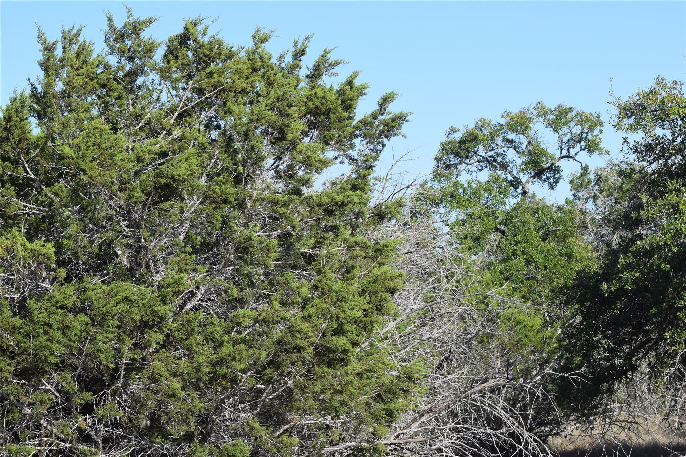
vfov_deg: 13.0
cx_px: 343
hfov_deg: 19.5
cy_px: 228
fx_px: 2001
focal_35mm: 105
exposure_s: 1/320
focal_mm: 70
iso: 200
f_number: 9
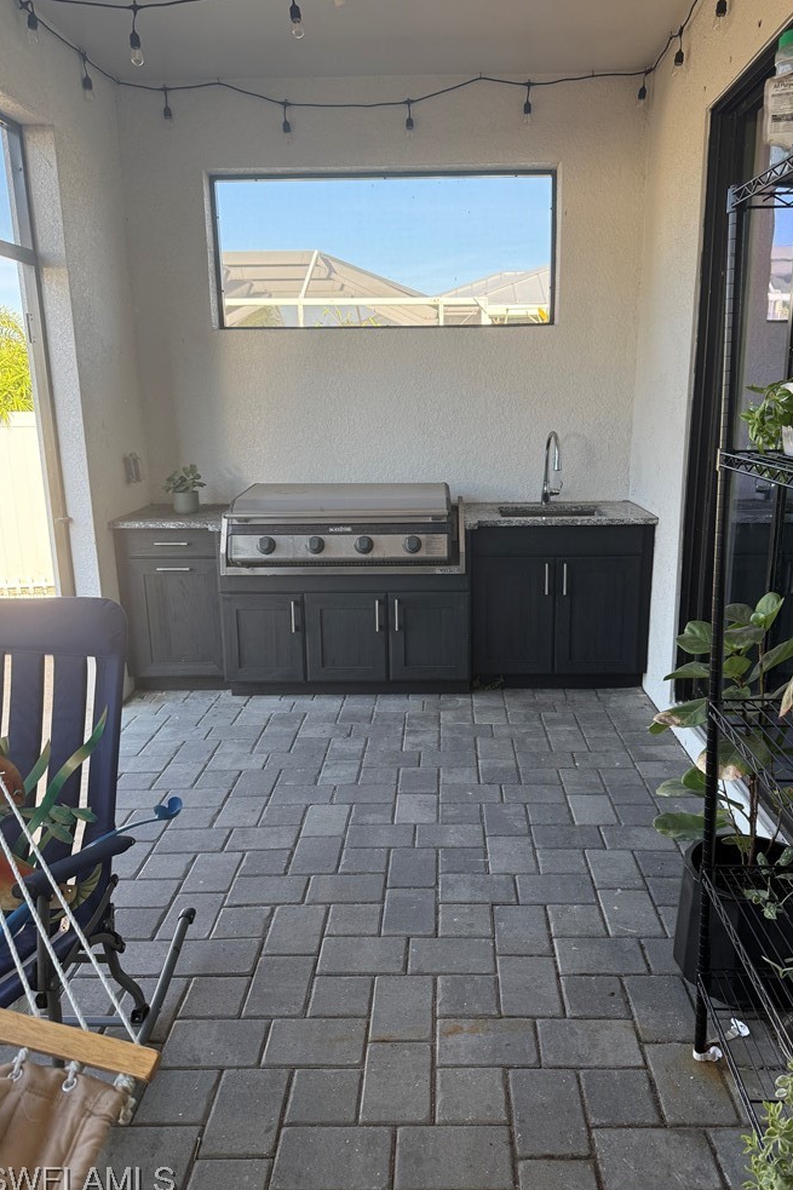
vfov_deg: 69.4
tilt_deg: -11.4
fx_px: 859
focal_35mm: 26
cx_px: 441
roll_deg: -0.5
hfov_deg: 49.4
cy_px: 596
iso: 100
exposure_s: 1/358
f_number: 1.78
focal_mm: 6.76
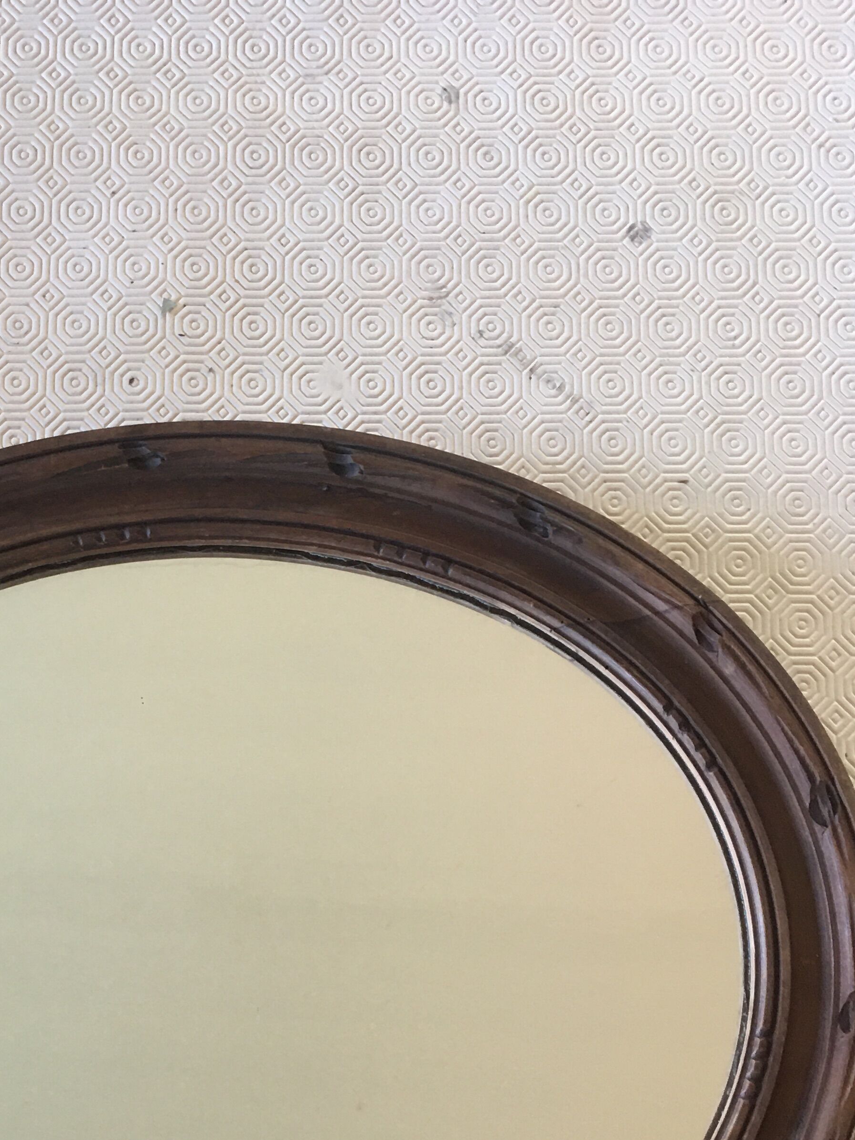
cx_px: 149
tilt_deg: -79.0
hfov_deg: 28.9
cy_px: 940
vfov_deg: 37.3
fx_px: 1613
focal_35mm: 49
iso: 64
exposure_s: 1/17
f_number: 2.2
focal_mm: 4.15
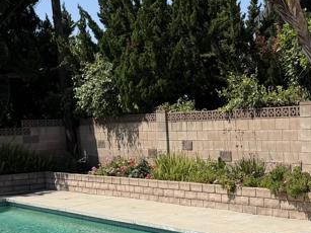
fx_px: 718
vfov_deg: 18.3
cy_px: 166
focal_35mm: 80
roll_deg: +2.9
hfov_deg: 23.8
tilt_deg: -3.8
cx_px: 276
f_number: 1.78
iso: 80
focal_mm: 6.76
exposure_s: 1/6711
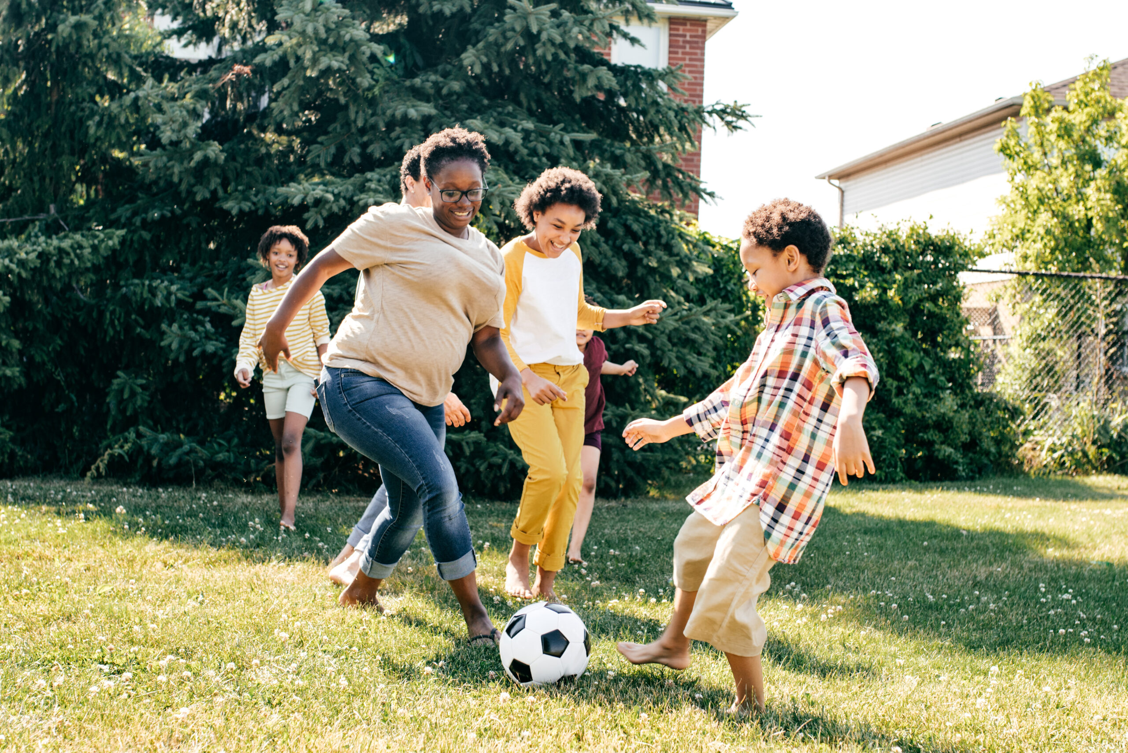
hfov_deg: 38.2
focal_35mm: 52
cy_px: 376
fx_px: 1630
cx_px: 564
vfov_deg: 26.0
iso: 100
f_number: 3.5
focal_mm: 35
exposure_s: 1/400
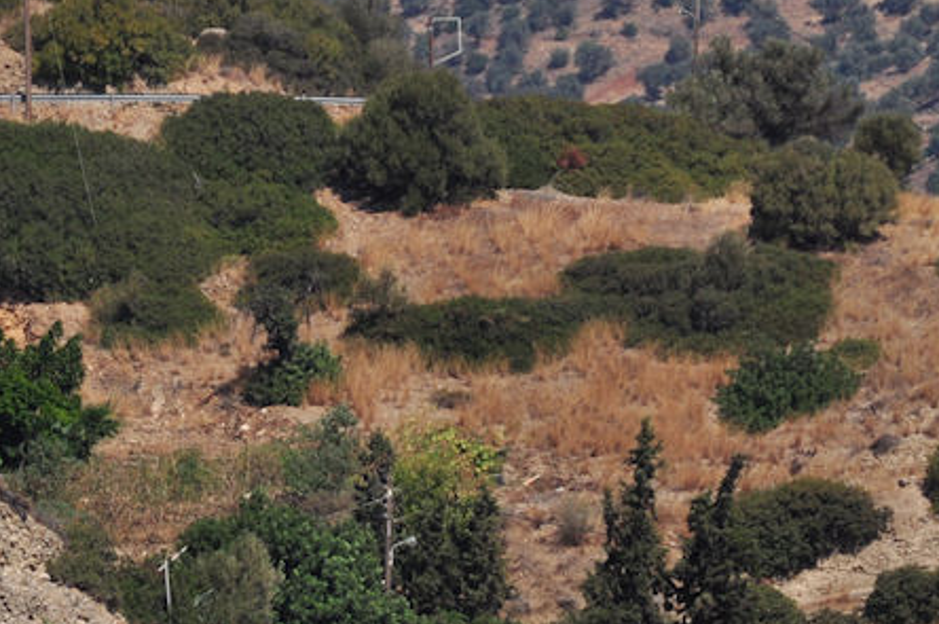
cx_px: 421
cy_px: 166
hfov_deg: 4.2
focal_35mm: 487
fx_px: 12688
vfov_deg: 2.8
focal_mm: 120
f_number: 9
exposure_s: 1/1250
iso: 200
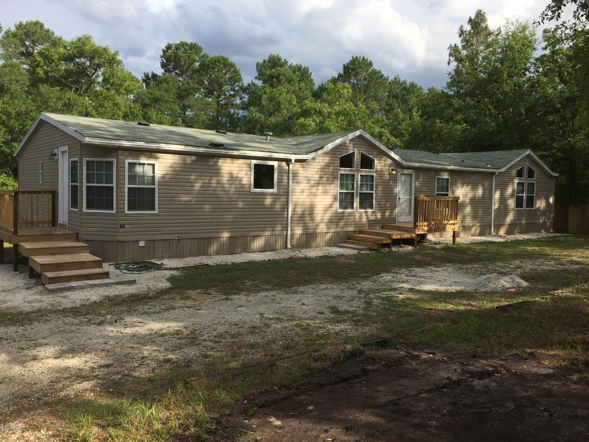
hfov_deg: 61.7
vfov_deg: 48.2
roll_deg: -2.2
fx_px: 493
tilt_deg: -3.8
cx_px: 294
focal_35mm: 29
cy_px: 221
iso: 32
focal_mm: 4.15
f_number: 2.2
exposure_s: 1/1236
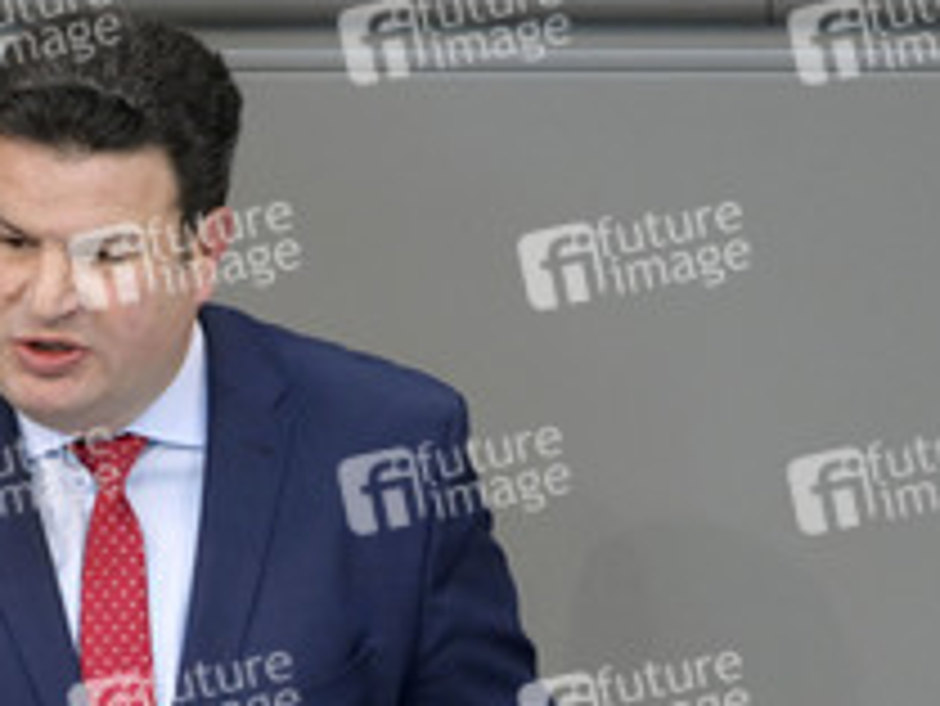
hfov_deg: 1.9
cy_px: 594
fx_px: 28203
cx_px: 65
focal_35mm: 1038
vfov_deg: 1.4
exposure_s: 1/400
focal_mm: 500
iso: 8000
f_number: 5.6
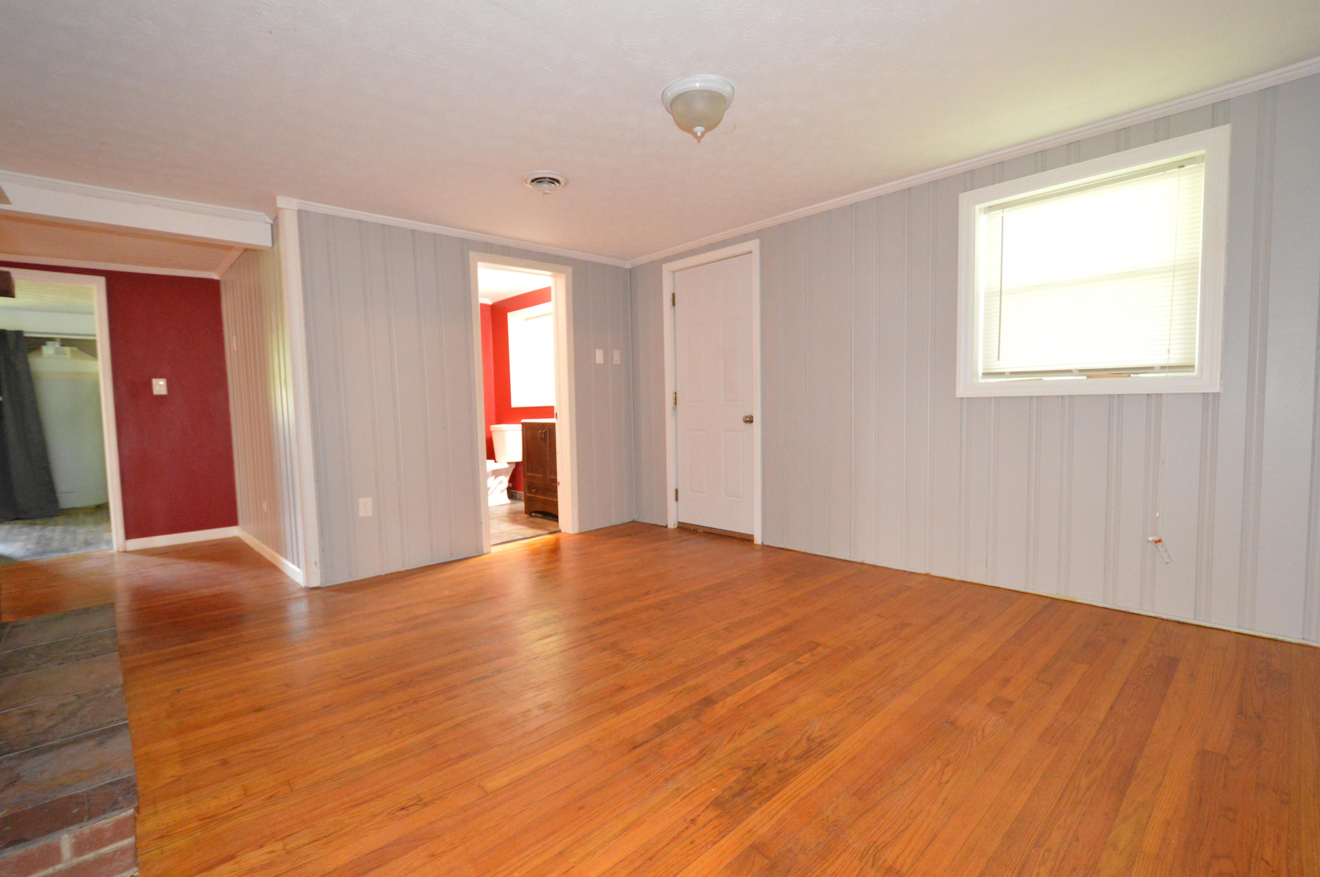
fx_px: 549
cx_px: 660
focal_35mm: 15
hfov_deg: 100.4
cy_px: 438
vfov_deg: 77.2
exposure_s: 1/25
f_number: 4
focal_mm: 10
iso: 3200
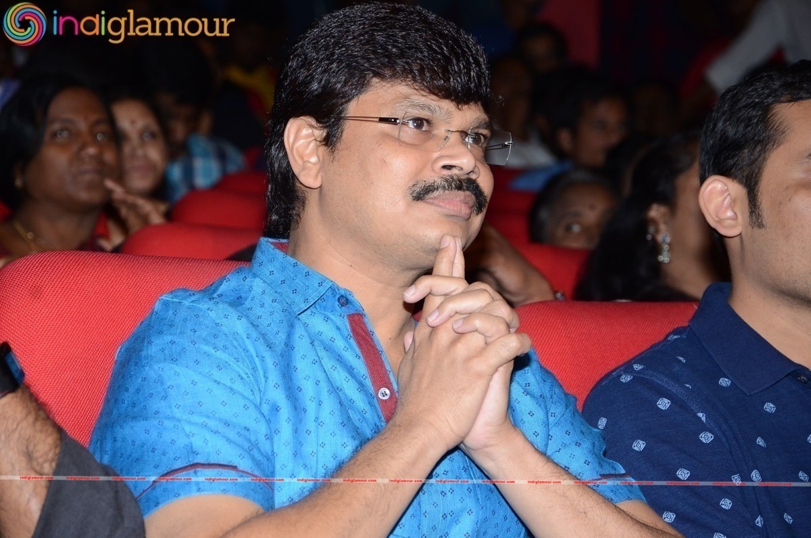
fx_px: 3541
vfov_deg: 8.7
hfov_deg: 13.1
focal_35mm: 158
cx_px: 406
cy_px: 269
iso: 640
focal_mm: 105
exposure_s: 1/125
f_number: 5.6
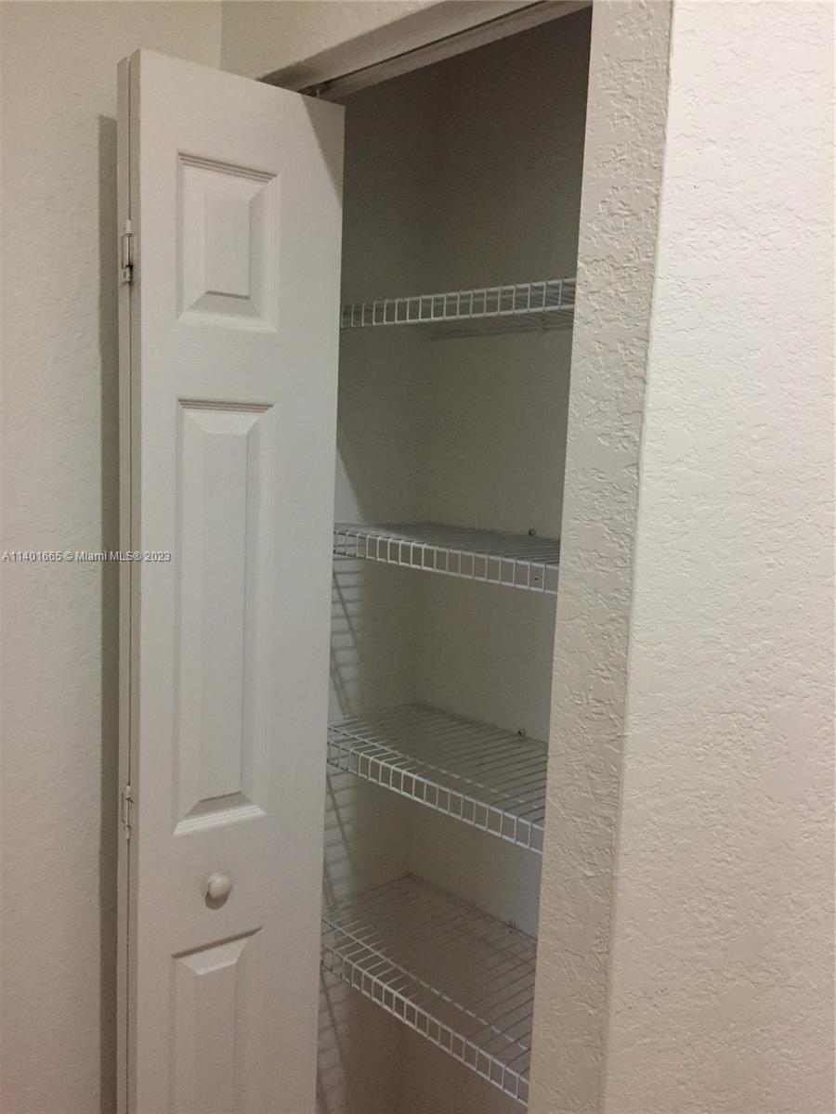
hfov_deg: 48.2
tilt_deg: -6.1
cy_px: 557
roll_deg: -3.1
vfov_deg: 61.7
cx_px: 418
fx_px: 934
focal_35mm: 29
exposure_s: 1/30
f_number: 2.2
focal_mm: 4.15
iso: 250
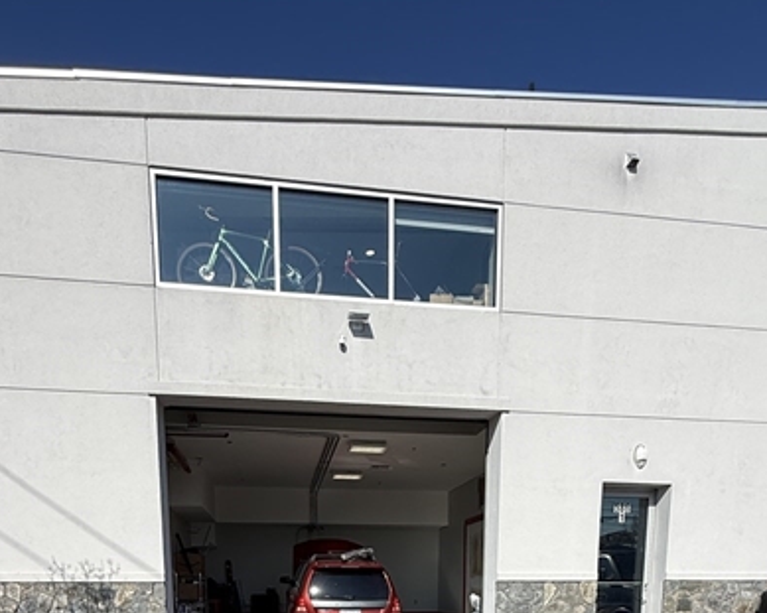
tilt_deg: -8.9
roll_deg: +0.0
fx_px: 613
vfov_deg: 41.5
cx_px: 375
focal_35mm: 27
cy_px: 684
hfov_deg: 64.1
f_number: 2.2
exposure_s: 1/3289
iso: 50
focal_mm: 2.22
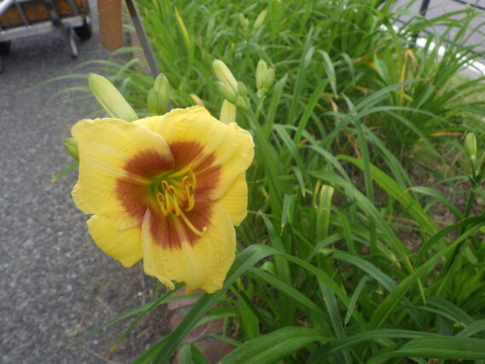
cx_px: 242
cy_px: 182
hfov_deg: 63.4
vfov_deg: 49.8
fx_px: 392
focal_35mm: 28
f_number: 3.5
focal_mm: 5
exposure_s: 1/125
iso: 125
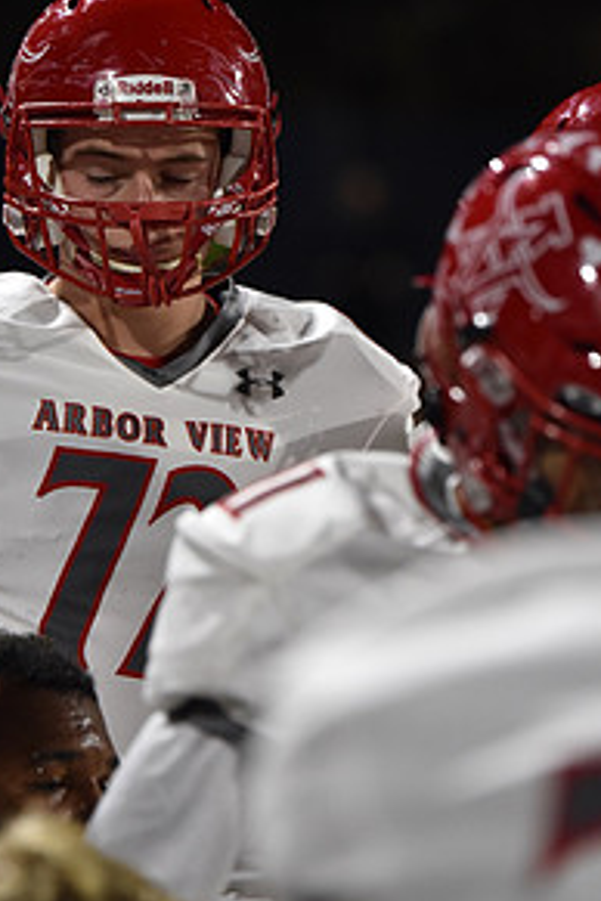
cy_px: 347
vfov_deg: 7.4
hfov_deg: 4.9
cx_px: 146
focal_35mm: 278
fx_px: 6961
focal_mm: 180
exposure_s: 1/500
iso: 4000
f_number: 2.8
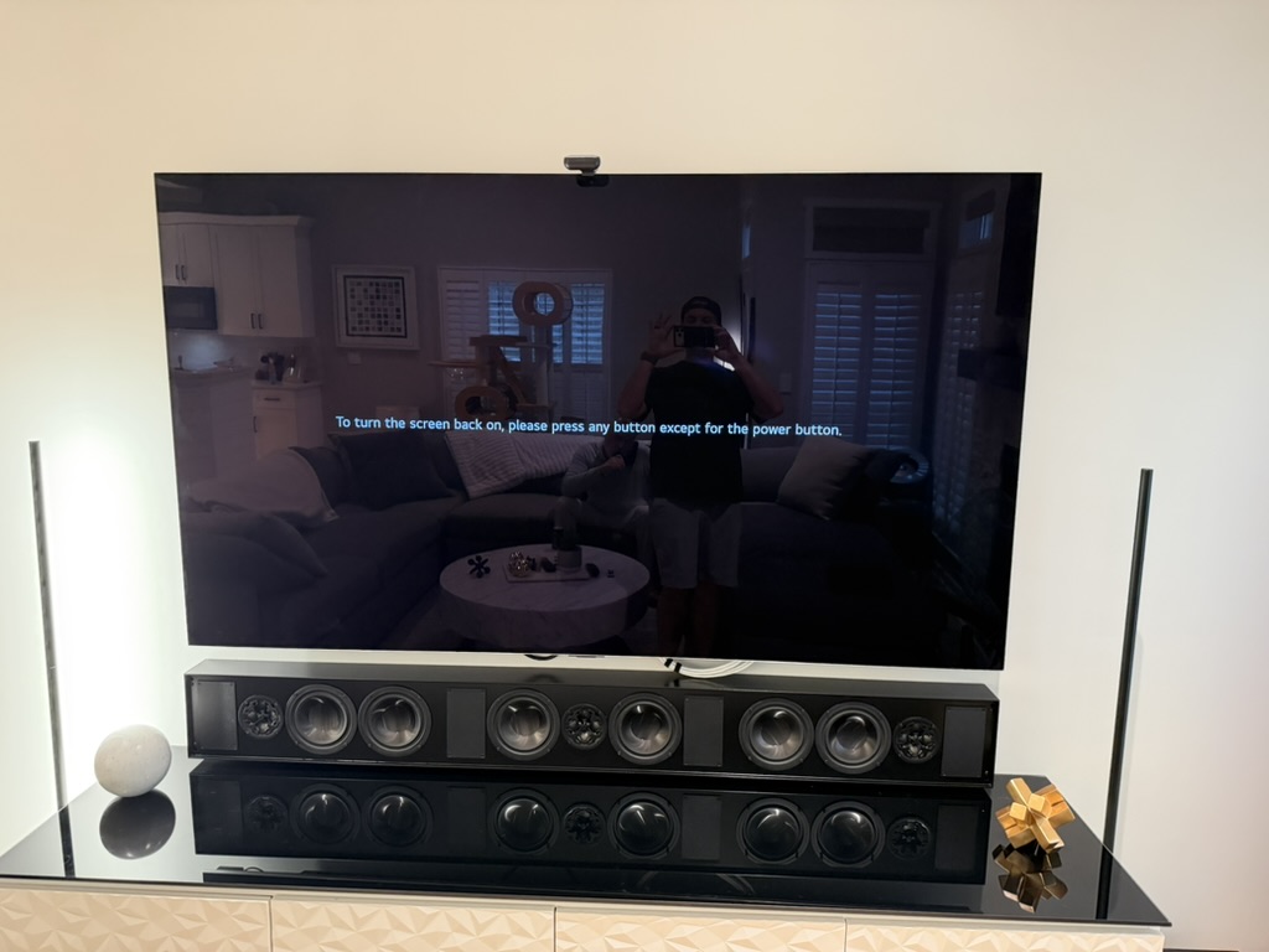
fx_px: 880
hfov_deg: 71.6
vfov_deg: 56.8
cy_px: 476
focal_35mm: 24
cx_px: 634
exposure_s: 1/40
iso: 1000
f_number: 1.78
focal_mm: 6.76
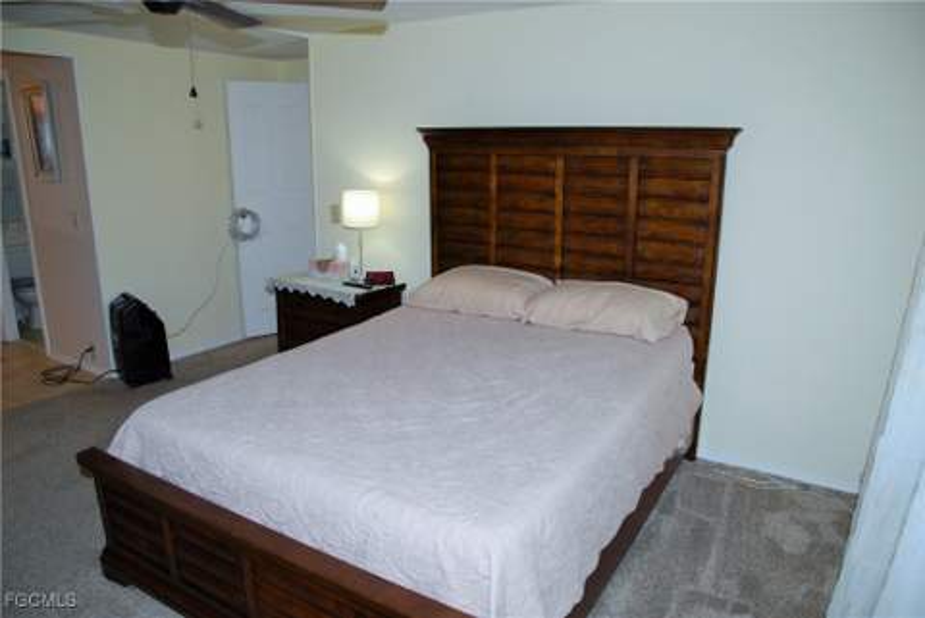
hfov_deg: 73.7
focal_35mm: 24
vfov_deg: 53.2
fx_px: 617
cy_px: 309
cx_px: 462
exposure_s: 1/60
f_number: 4
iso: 200
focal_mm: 16
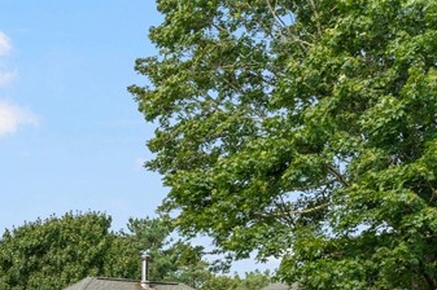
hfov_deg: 26.3
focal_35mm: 71
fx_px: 861
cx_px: -39
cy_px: 398
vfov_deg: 17.7
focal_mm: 22
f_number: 7.1
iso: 640
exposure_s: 1/1600
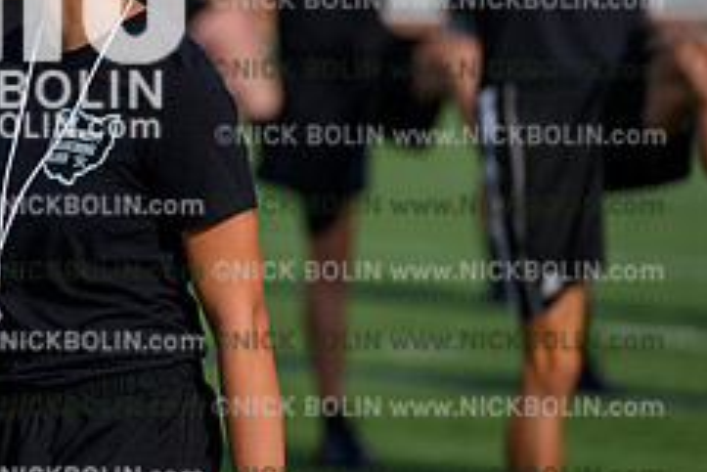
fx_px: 9452
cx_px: -23
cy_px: 1
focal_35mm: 481
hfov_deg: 4.3
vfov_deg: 2.9
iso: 100
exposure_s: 1/2500
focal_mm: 200
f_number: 4
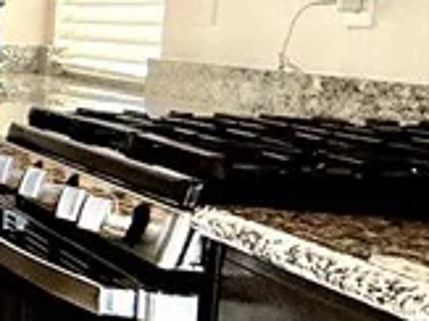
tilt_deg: -3.4
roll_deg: -0.6
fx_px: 1090
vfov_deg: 16.7
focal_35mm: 88
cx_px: -916
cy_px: 74
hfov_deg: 10.9
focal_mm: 2.22
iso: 160
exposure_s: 1/120
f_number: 2.2
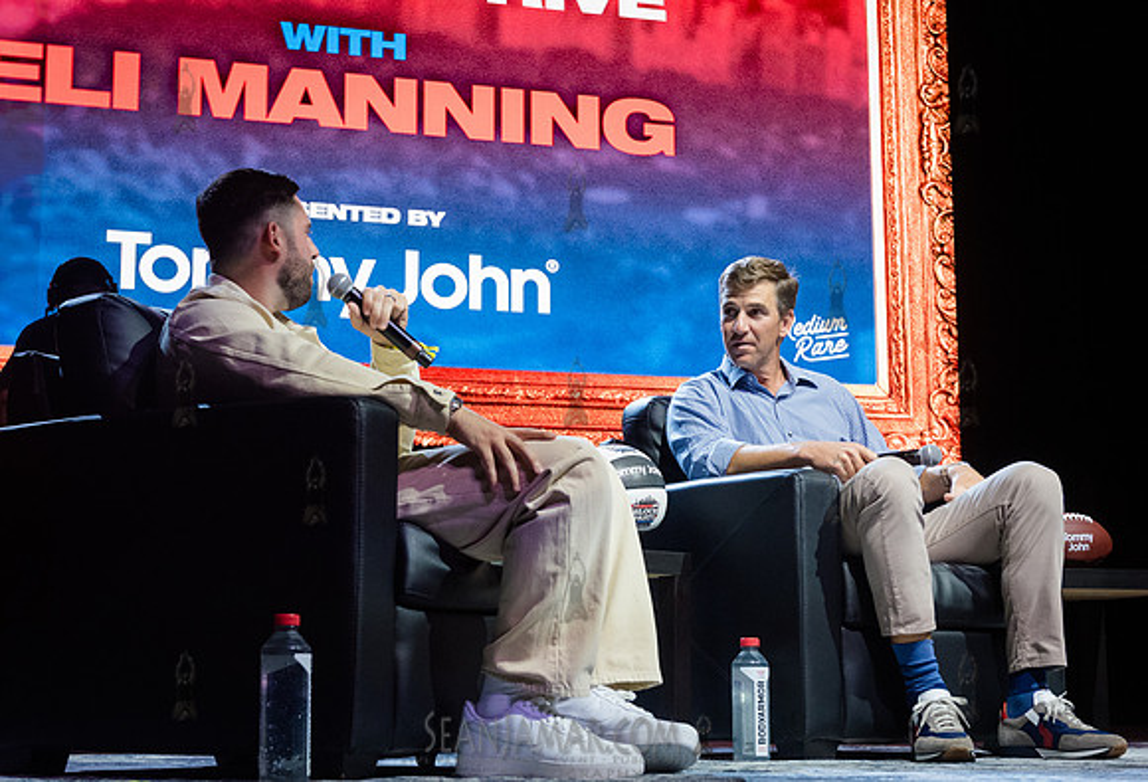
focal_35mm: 63
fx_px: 2014
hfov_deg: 31.8
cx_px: 526
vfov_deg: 22.0
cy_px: 367
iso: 5000
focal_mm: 56
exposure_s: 1/1000
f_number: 5
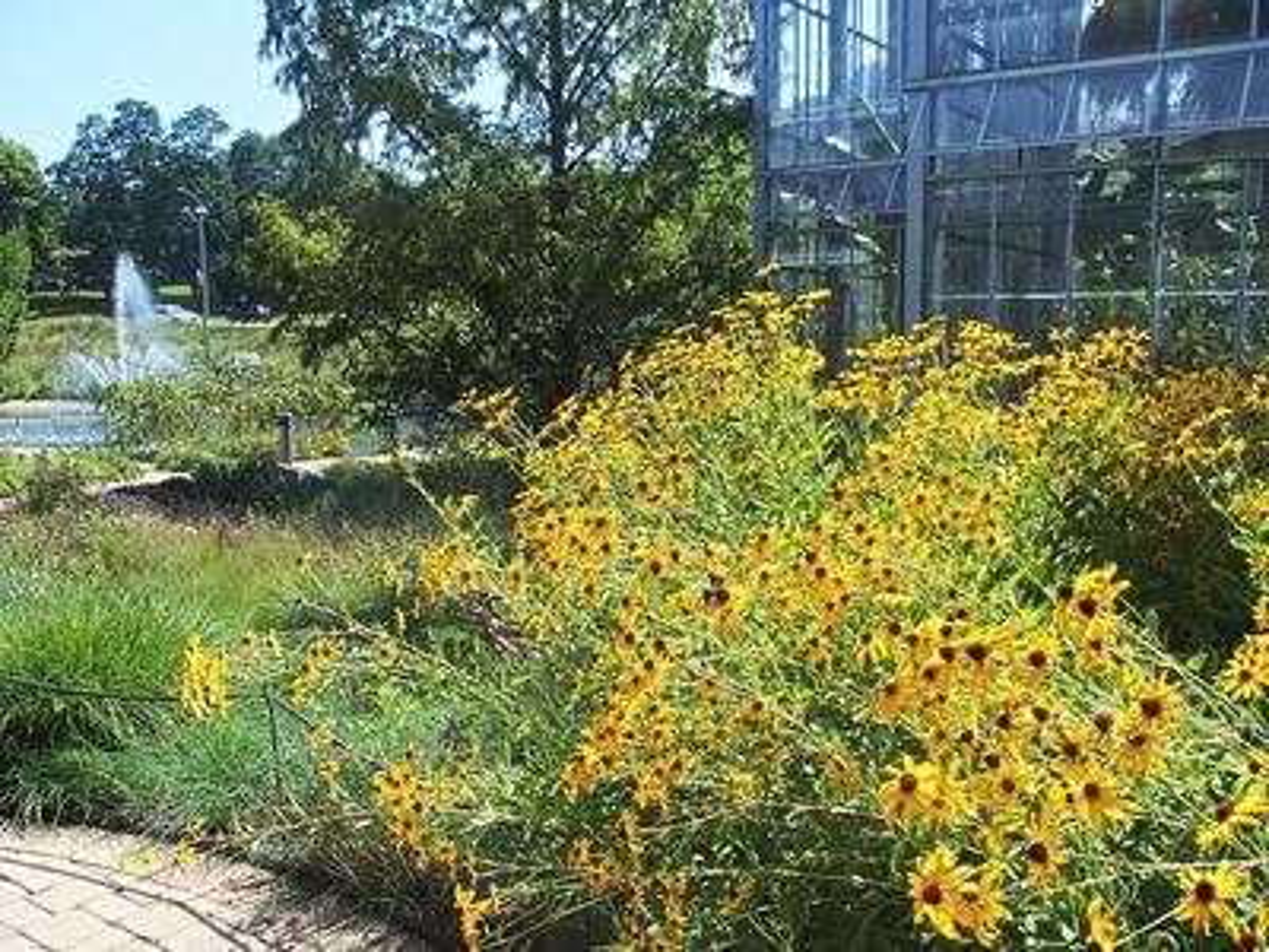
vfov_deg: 49.7
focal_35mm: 28
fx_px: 1026
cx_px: 634
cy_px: 476
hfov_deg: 63.4
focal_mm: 6
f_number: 4
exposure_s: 1/800
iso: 100
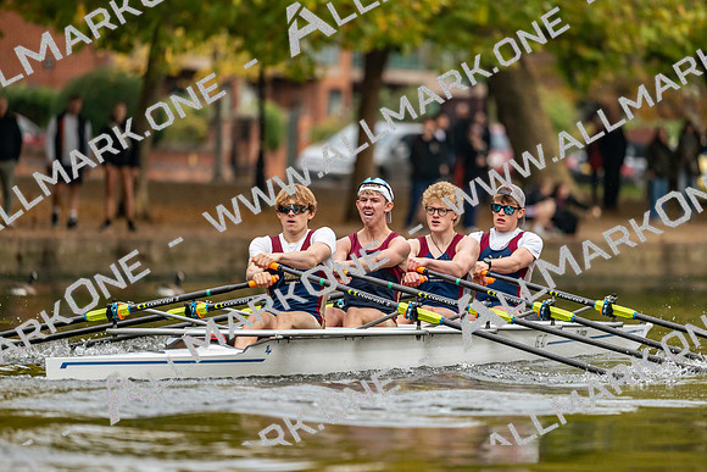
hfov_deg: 5.2
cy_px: 236
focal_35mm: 400
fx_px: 7857
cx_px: 354
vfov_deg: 3.4
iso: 2000
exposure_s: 1/2500
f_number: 4.5
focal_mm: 400
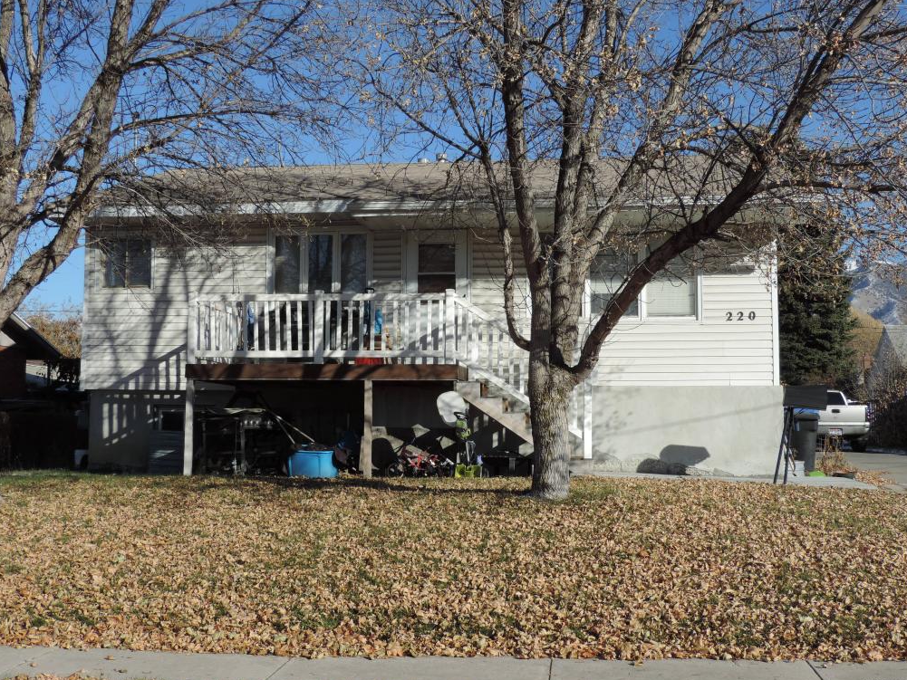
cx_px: 447
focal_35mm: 44
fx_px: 1153
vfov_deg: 32.9
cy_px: 344
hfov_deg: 42.9
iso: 80
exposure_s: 1/1000
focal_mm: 7.6
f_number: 3.4
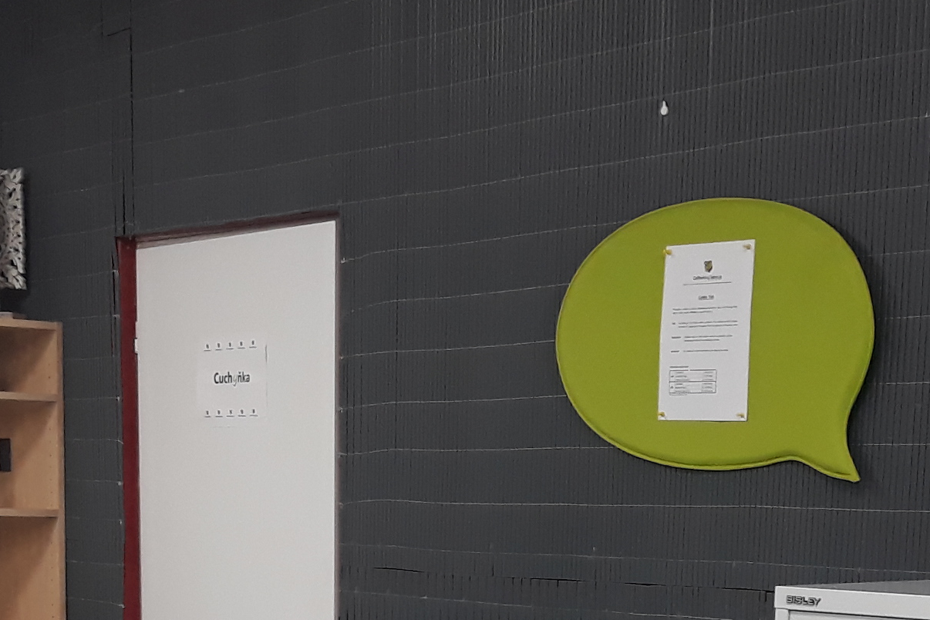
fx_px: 1963
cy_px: 804
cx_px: 419
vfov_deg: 16.9
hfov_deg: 26.6
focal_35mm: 76
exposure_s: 1/50
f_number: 1.7
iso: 125
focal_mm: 3.71
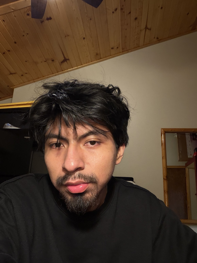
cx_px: 98
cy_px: 132
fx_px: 228
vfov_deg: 60.0
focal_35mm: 30
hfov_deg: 46.8
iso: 320
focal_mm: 2.71
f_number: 1.9
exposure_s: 1/30
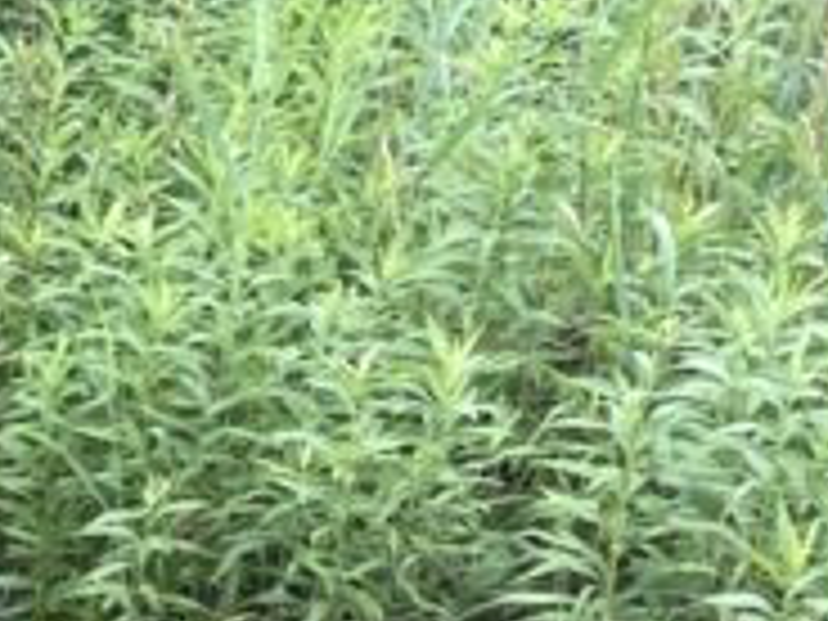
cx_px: -1264
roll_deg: +1.2
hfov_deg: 11.1
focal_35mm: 145
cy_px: 1575
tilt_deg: -26.8
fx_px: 3468
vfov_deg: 9.0
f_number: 1.6
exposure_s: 1/282
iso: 32
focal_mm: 4.2
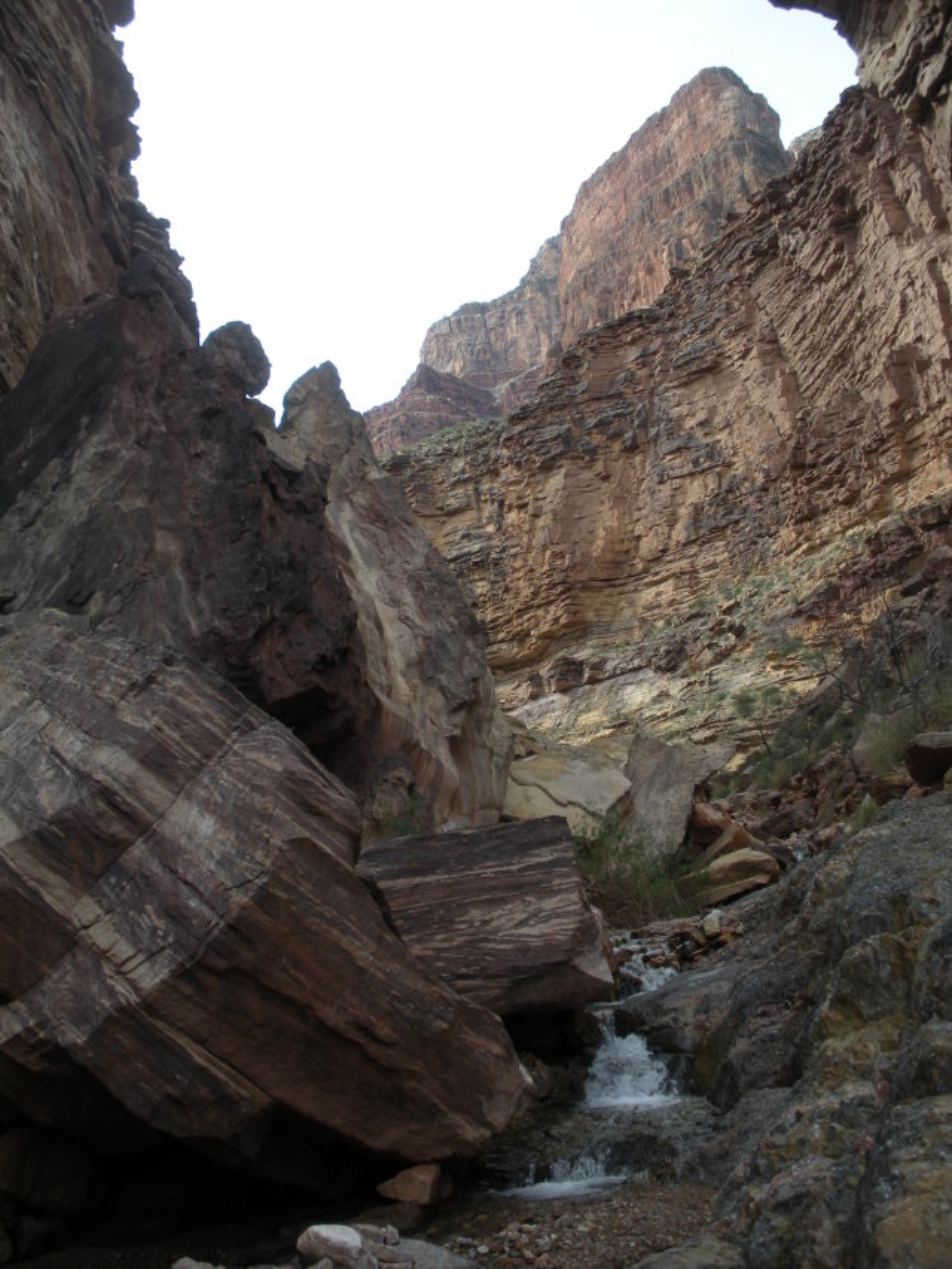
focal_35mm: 36
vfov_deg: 51.3
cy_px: 634
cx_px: 476
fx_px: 1320
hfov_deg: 39.7
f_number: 3.5
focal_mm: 6.3
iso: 64
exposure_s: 1/290
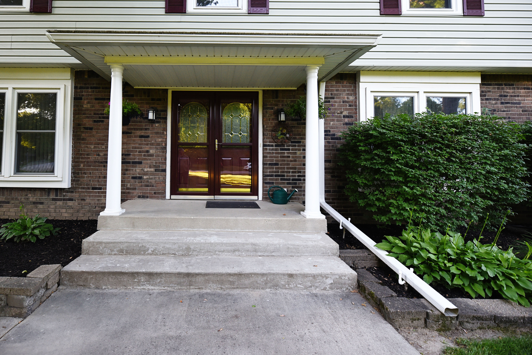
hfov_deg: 92.1
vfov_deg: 69.8
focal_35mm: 17
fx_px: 251
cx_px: 213
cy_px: 144
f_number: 2.8
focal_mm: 14
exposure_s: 1/500
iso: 640
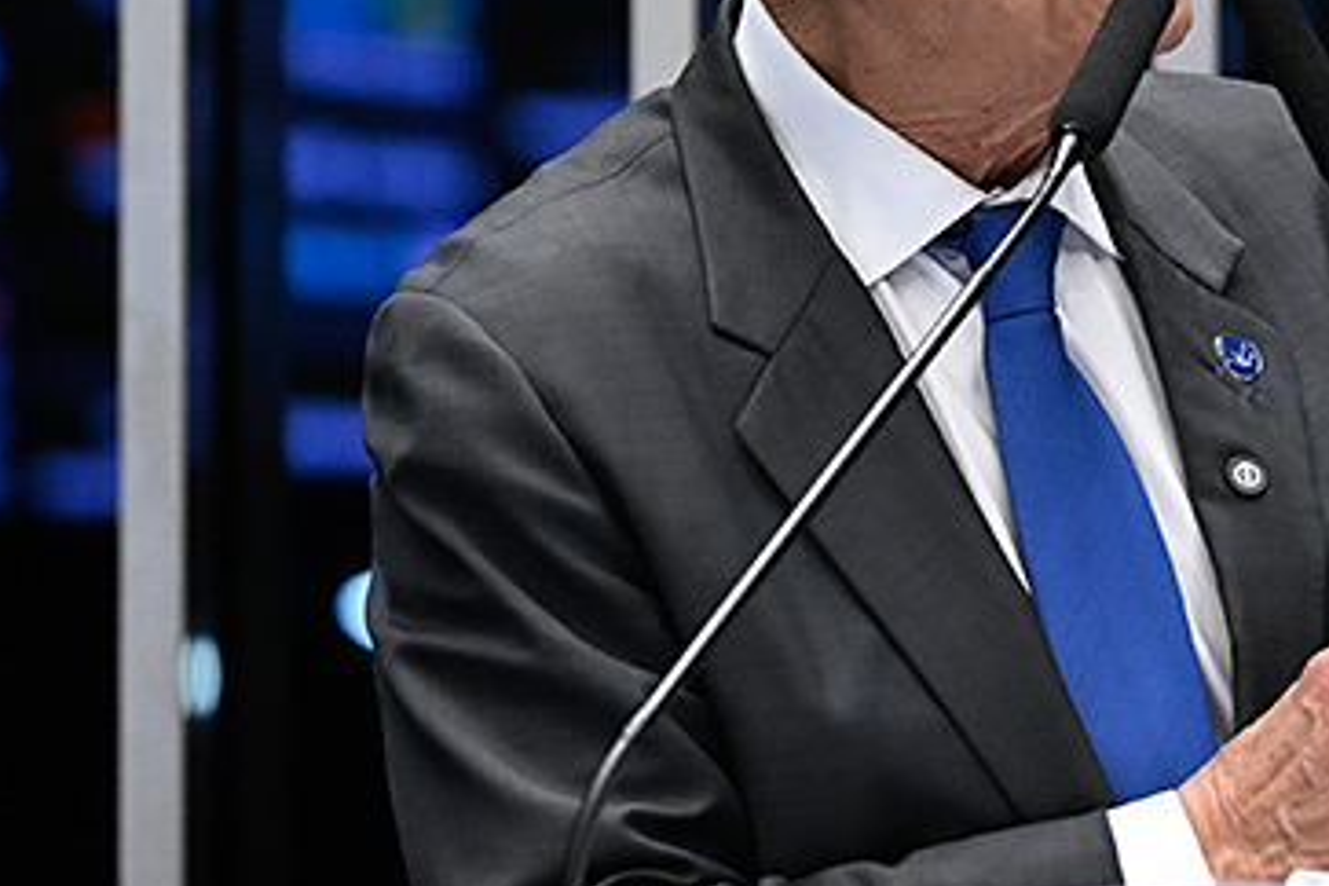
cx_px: 1413
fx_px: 14433
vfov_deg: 3.5
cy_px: 141
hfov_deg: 5.3
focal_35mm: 391
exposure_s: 1/200
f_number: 4
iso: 6400
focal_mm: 165
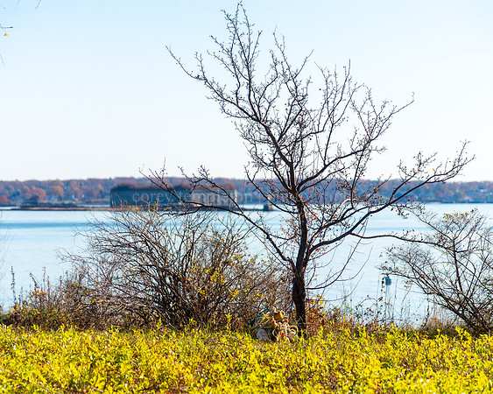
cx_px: 250
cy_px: 197
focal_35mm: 136
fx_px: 1981
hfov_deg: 14.2
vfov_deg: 11.4
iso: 400
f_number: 4
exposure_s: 1/4000
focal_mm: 120
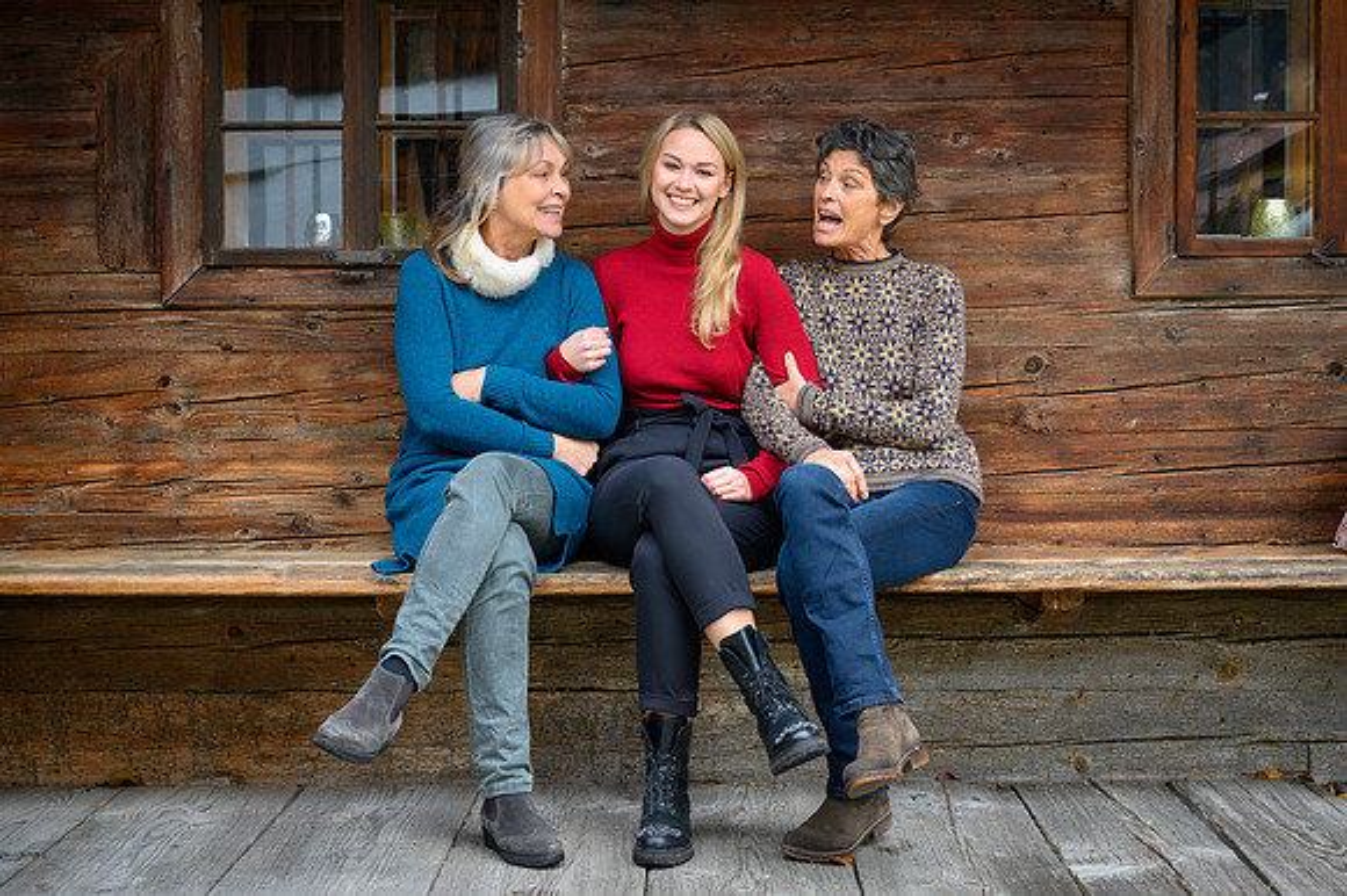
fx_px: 2069
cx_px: 731
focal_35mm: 55
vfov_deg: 24.4
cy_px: 410
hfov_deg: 36.0
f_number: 5
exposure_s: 1/100
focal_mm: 51
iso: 640
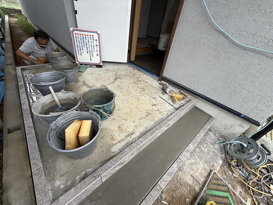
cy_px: 102
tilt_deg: -37.5
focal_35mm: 14
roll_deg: -9.1
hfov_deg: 102.1
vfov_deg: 85.6
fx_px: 110
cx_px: 136
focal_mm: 2.22
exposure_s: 1/321
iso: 50
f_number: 2.2
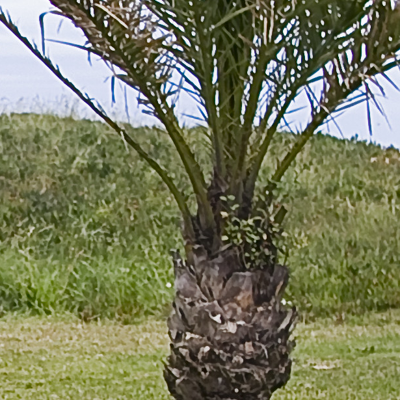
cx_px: -393
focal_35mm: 213
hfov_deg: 7.9
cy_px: 453
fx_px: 2785
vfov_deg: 8.1
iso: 200
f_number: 4.5
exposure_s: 1/800
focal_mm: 24.38
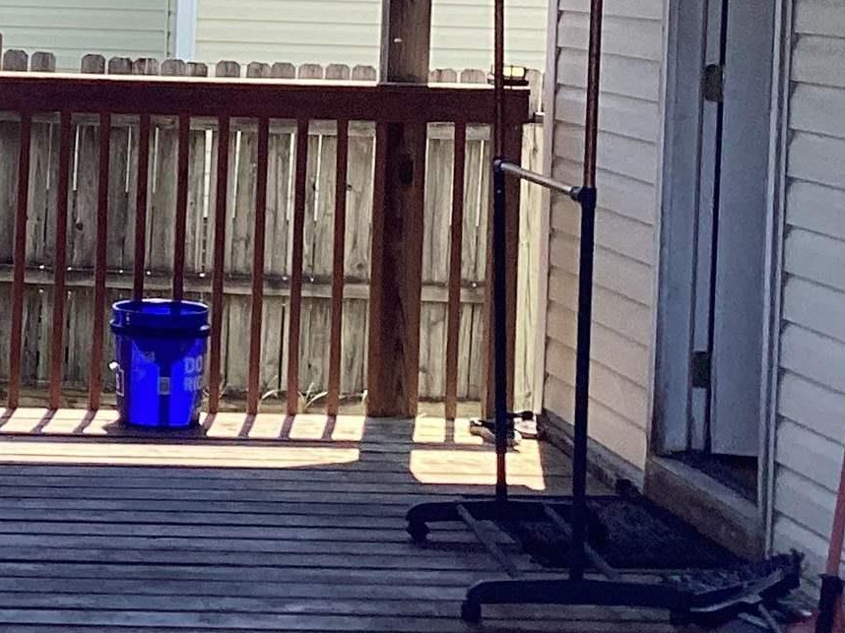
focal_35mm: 111
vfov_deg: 13.2
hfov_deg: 17.2
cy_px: -3
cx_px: -57
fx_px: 2709
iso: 25
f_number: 2.4
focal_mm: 3.3
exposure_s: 1/646
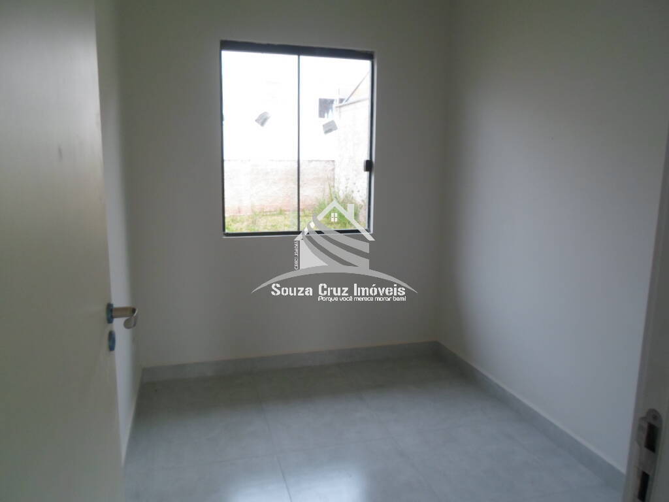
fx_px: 483
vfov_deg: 54.9
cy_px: 251
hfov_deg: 69.4
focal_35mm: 25
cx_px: 334
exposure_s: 1/90
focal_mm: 4.5
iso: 80
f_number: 2.5
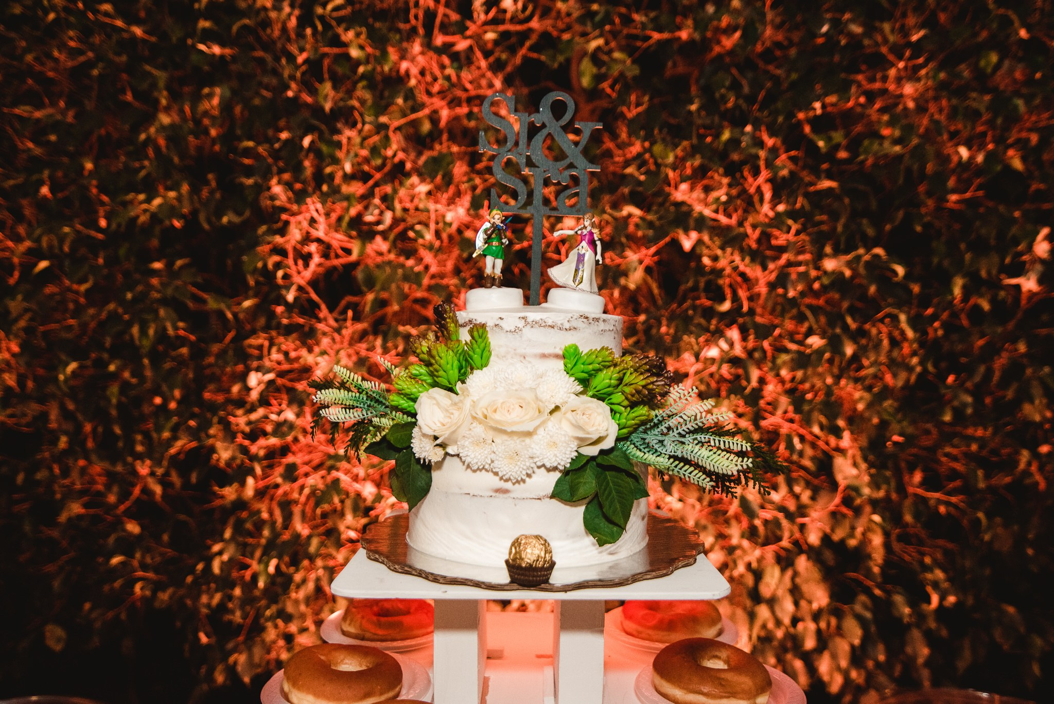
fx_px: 820
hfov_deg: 65.5
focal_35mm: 28
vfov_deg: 46.4
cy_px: 352
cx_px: 527
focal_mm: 28
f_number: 3.2
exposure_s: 1/80
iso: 1250
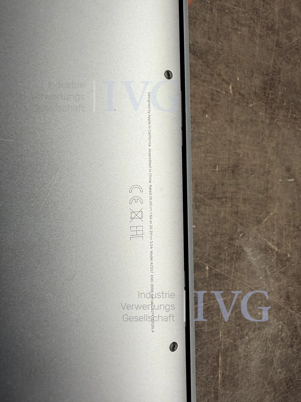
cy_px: 201
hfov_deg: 53.1
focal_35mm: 26
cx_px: 150
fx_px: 301
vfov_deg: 67.3
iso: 100
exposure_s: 1/121
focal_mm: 2.22
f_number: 2.2
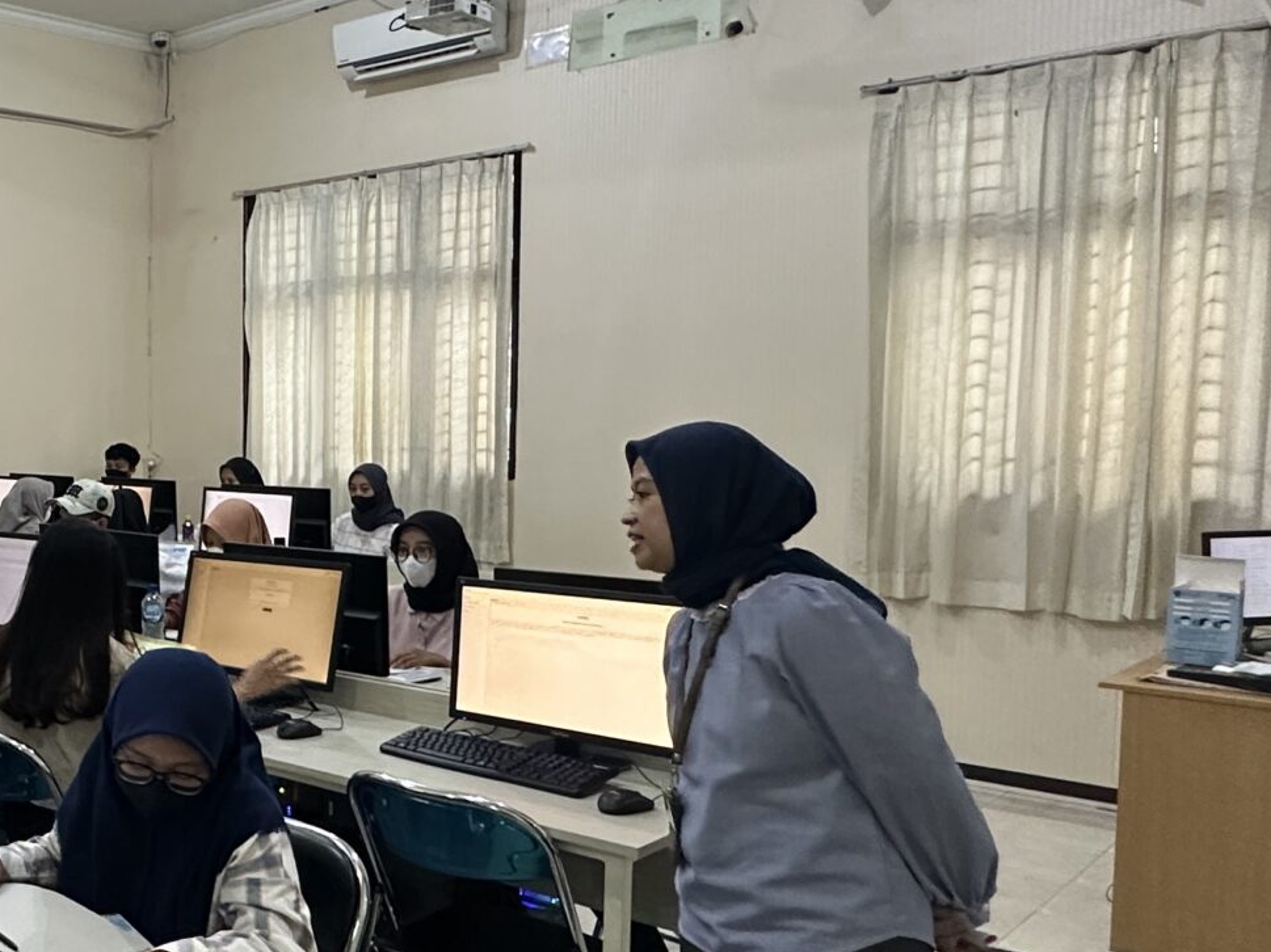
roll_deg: +0.5
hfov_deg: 42.1
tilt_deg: -5.1
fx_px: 1358
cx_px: -49
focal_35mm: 37
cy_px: 514
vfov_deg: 38.6
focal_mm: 2.22
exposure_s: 1/50
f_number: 2.2
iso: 250
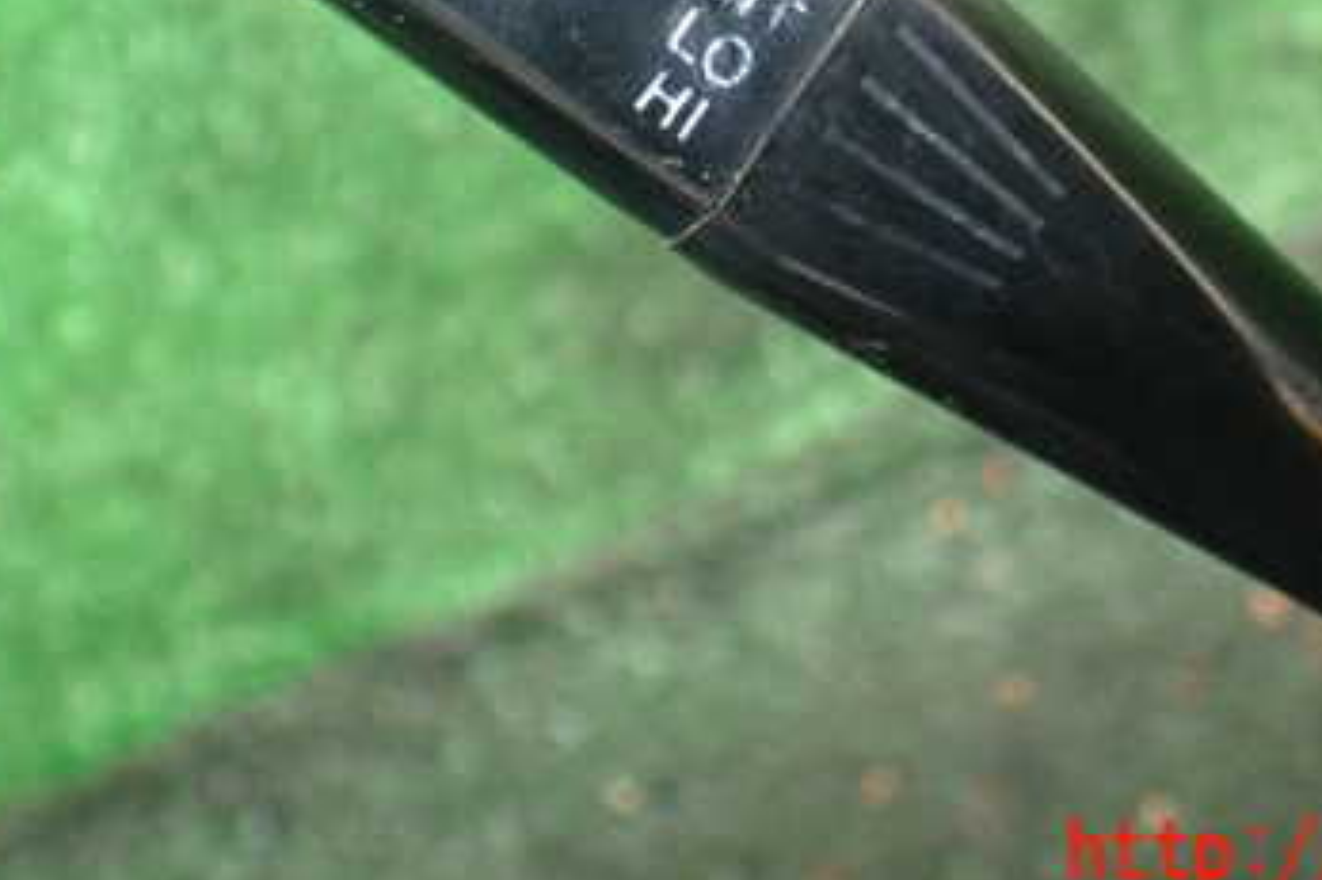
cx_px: 785
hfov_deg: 36.8
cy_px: 46
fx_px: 1982
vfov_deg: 24.2
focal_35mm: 54
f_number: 2.3
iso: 320
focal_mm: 5.4
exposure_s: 1/125
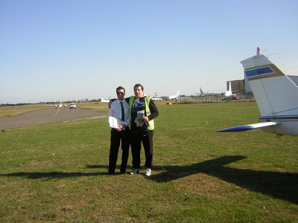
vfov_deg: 39.7
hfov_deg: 51.4
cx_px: 149
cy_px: 112
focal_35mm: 36
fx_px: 310
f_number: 5.2
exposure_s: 1/280
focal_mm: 4.7
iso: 50
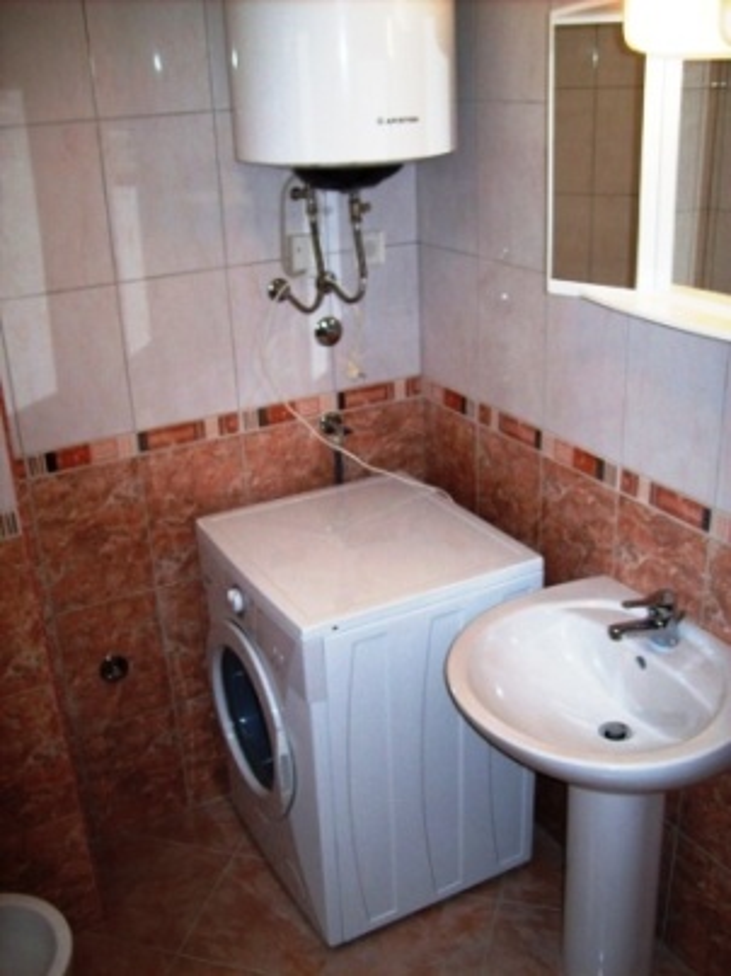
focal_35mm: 36
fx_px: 1014
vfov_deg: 51.4
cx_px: 366
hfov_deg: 39.6
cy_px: 488
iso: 80
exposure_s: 1/64
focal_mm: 6
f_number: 2.7
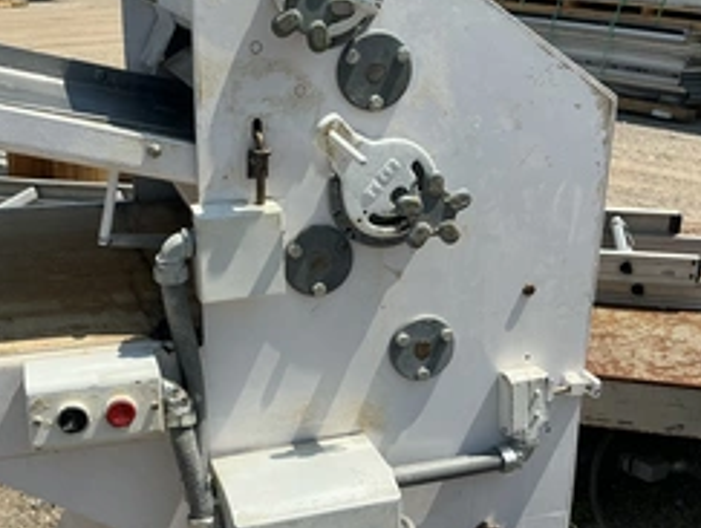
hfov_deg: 40.9
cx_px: 268
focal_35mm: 46
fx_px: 933
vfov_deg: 31.6
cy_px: 300
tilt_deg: -21.9
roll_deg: -1.0
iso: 25
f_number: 1.8
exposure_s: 1/2227
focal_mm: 3
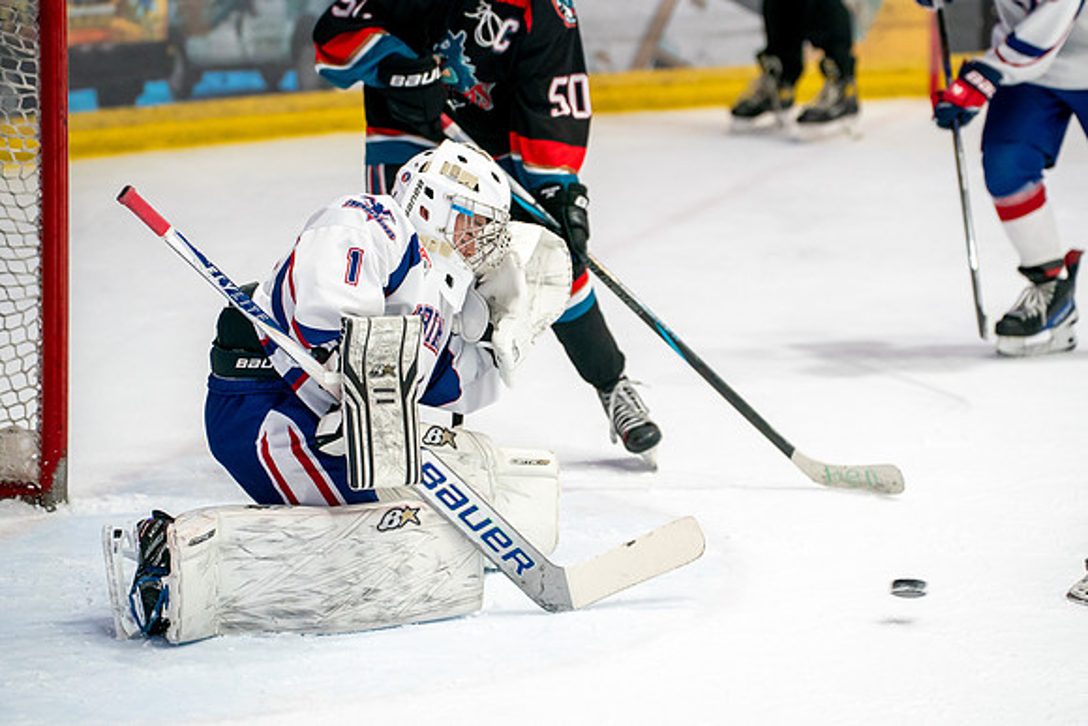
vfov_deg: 6.4
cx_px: 585
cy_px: 297
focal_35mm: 214
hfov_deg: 9.6
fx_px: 6467
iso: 3200
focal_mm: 150
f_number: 3.2
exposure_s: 1/800
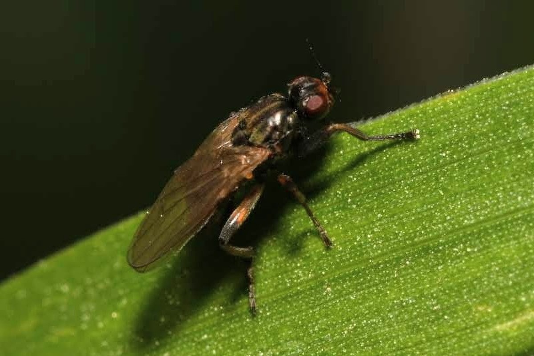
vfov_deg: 8.7
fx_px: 2336
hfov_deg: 13.0
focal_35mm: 158
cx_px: 267
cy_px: 178
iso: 100
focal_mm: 105
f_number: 29
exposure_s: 1/60
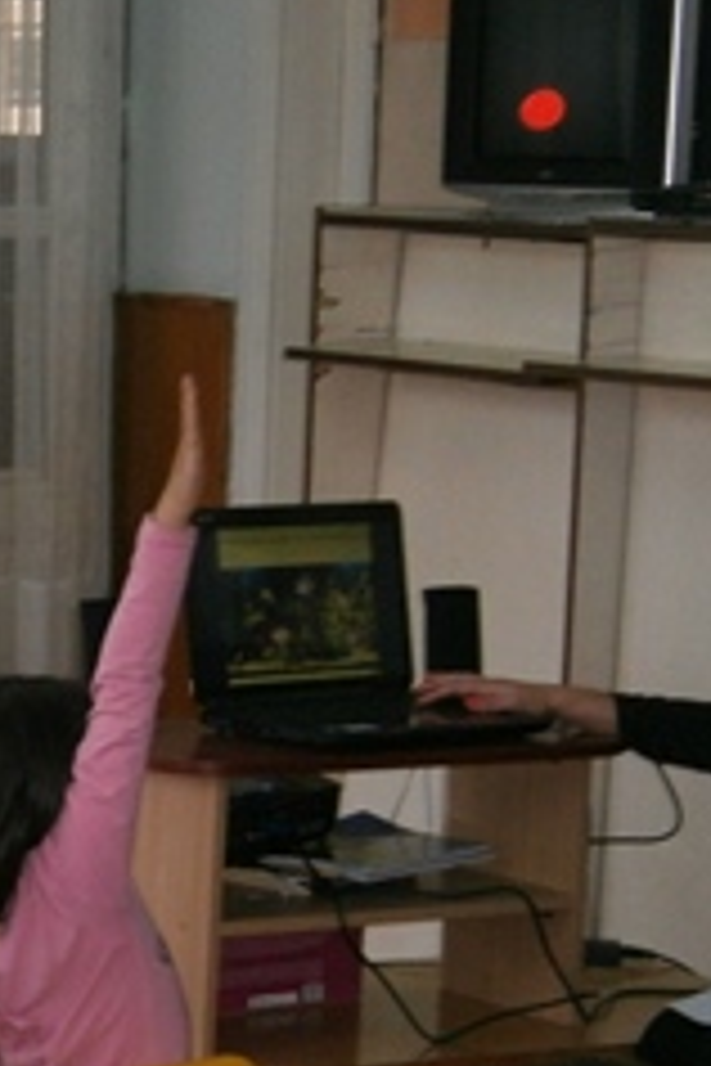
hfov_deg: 10.2
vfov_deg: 15.5
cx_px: -117
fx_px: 3910
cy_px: 805
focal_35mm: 132
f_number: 3.4
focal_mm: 8.3
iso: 160
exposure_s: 1/40
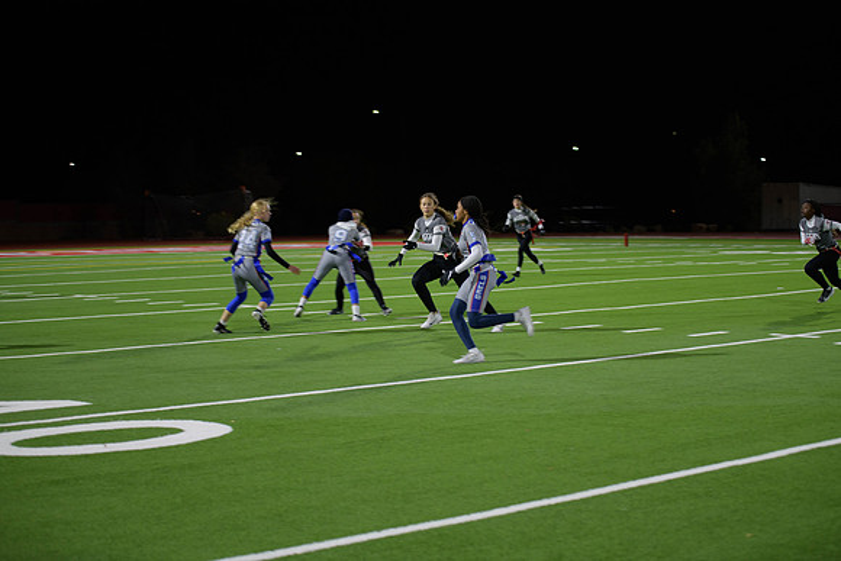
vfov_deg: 19.5
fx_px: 1636
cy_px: 280
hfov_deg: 28.8
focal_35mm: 70
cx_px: 420
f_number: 2.8
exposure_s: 1/200
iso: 800
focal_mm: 70
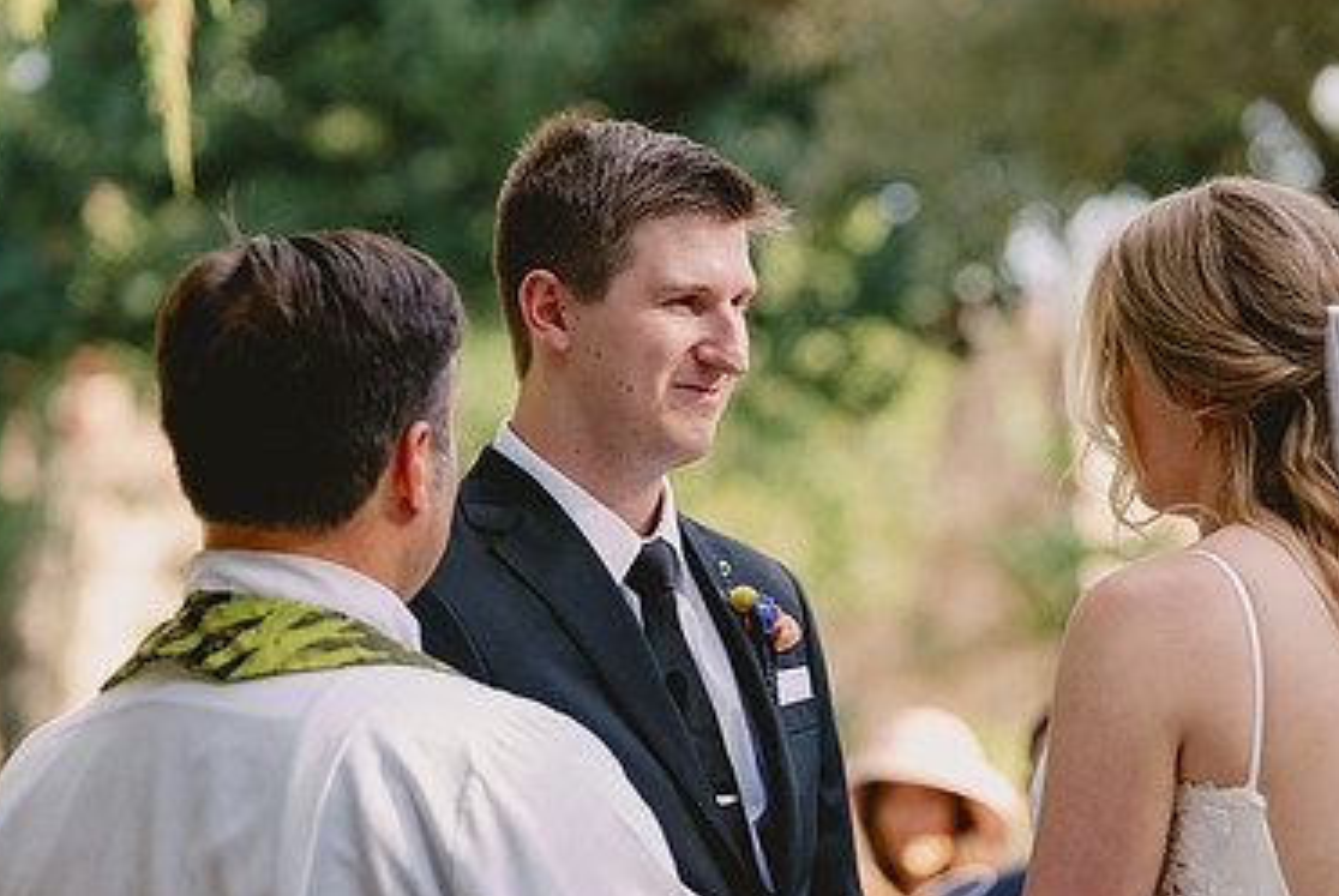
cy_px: 660
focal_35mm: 218
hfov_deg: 9.4
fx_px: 8118
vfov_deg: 6.3
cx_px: 788
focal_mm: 140
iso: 200
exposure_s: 1/320
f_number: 3.5
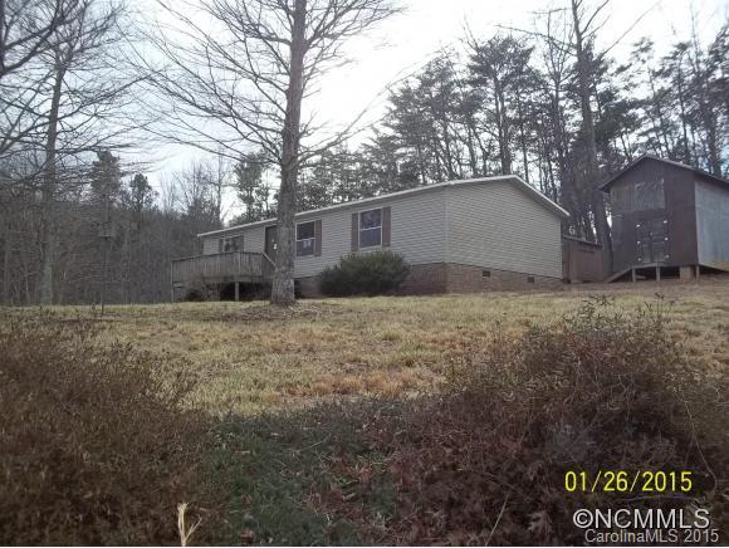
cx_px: 364
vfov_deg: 44.2
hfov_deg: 56.8
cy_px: 274
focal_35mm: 32
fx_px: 674
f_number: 2.9
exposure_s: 1/400
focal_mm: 5.7
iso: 64
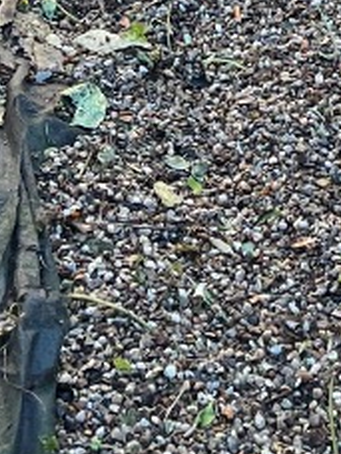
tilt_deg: -20.6
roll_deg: -1.4
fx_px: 1799
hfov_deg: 10.7
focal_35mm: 137
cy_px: -331
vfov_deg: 13.2
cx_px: 343
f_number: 1.5
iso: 32
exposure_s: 1/145
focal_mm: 5.7
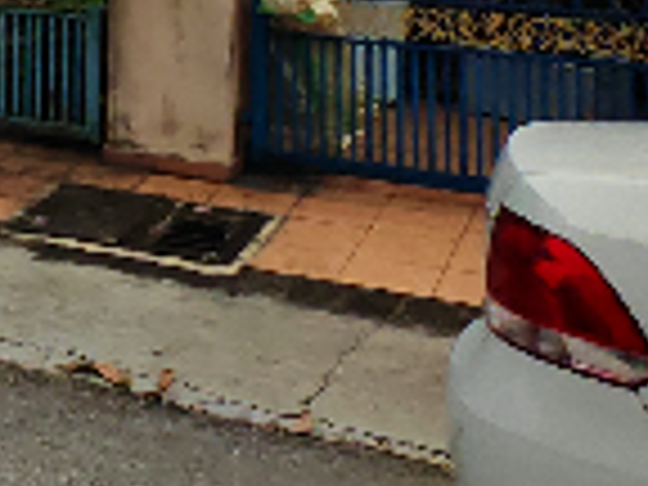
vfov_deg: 14.9
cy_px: -324
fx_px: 1666
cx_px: -562
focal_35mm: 89
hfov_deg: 17.3
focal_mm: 1.96
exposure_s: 1/2300
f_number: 2.2
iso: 50
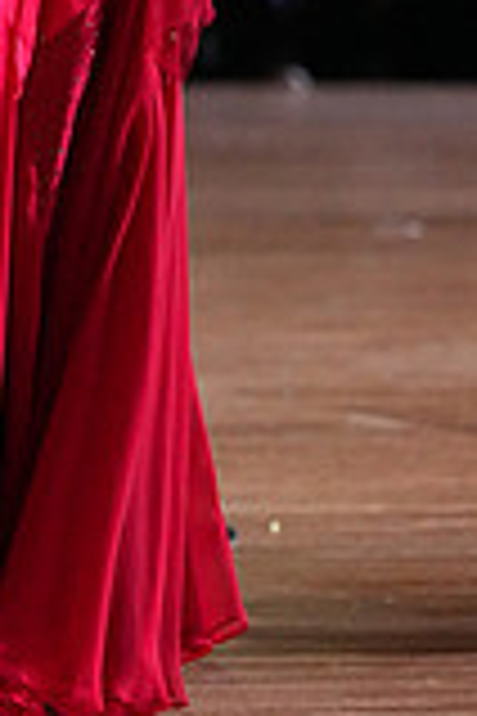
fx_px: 12779
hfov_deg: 2.1
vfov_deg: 3.2
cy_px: -216
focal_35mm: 643
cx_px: -106
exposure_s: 1/400
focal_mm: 176
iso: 8000
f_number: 5
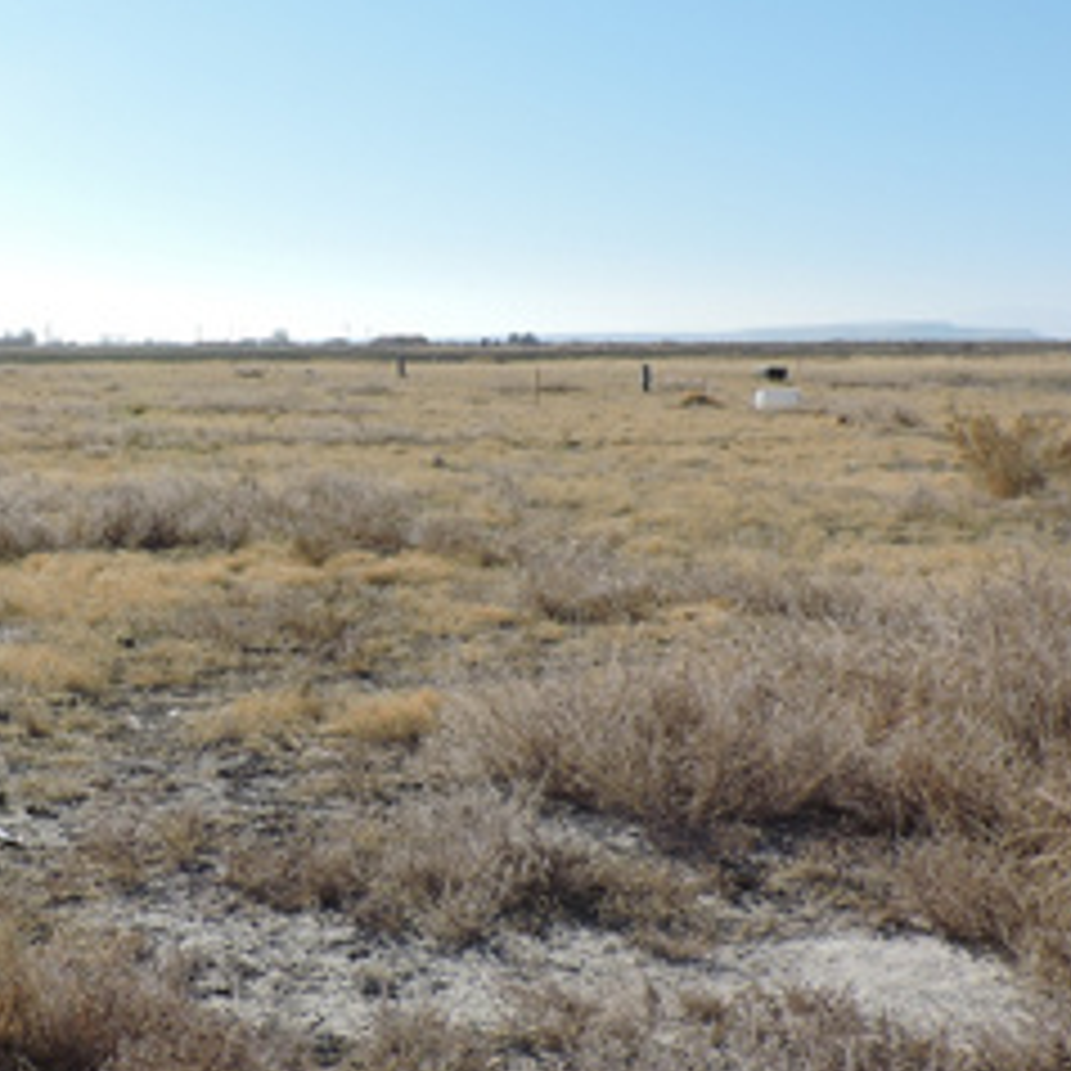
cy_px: 590
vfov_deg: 30.0
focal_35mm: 57
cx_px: 202
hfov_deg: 29.3
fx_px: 1995
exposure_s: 1/1250
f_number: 3.7
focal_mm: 4.3
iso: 100
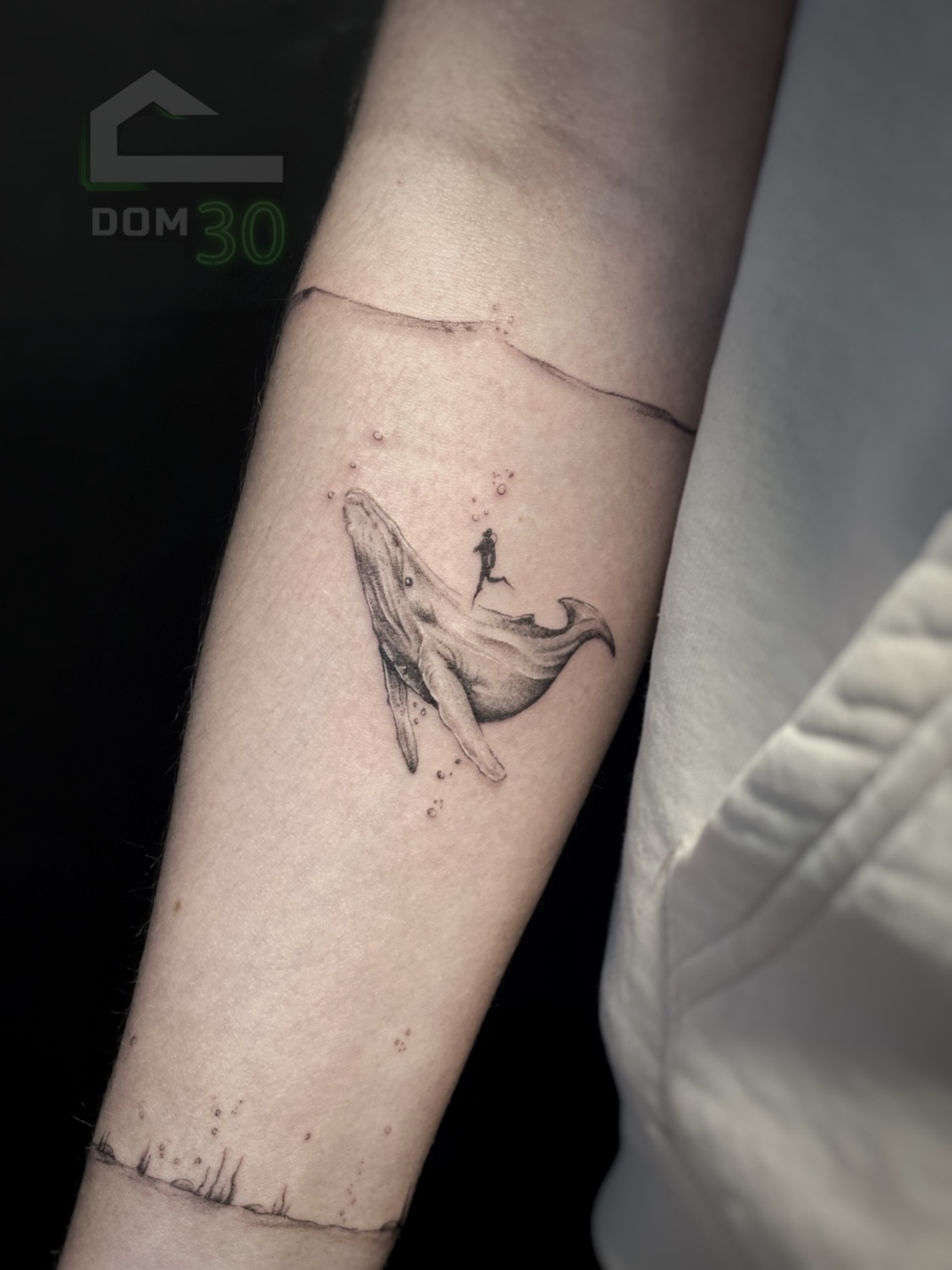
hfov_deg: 22.9
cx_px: 476
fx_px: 2347
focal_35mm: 64
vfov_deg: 30.3
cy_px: 635
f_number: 2.2
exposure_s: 1/33
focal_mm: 7.5
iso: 160
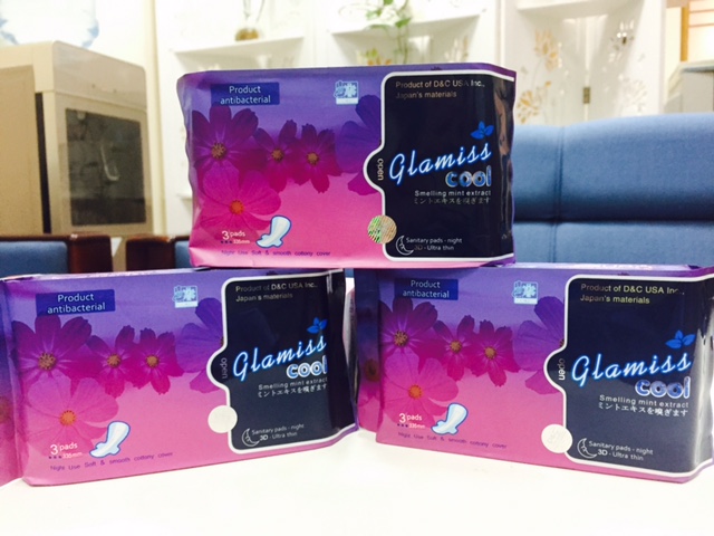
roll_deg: +1.3
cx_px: 357
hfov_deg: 61.7
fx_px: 598
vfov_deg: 48.2
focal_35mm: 29
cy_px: 268
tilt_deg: -4.9
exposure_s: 1/33
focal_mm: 4.15
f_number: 2.2
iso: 320
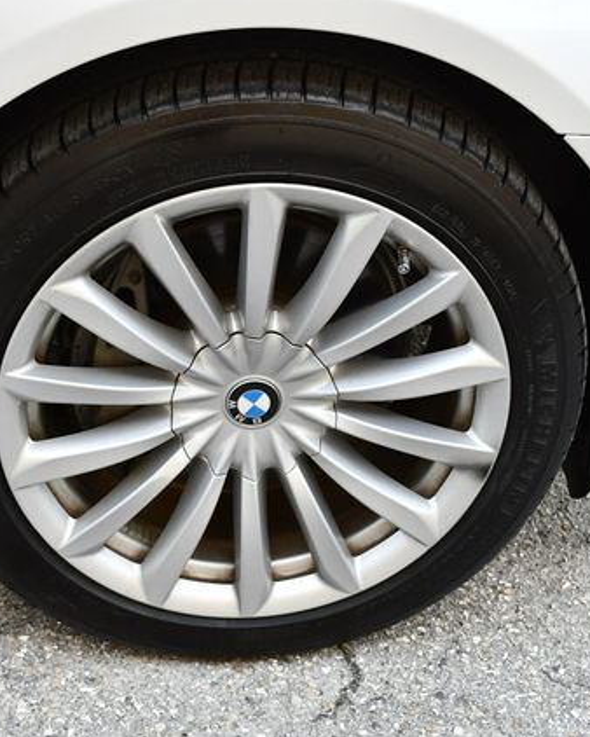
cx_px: 251
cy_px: 365
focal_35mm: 57
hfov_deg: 26.7
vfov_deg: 33.0
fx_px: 1243
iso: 400
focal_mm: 20
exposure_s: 1/250
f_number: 4.5
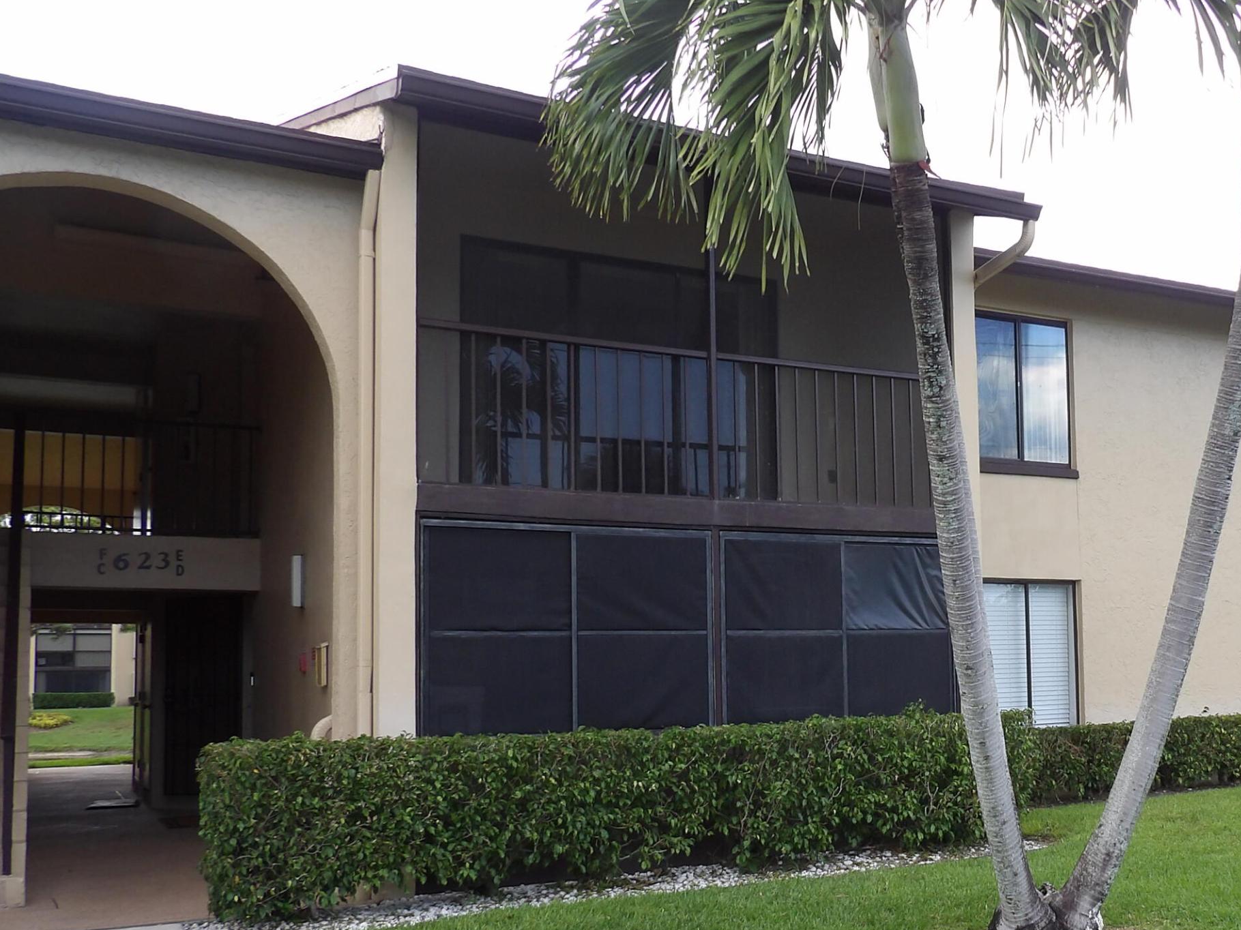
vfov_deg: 37.4
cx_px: 939
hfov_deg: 47.1
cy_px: 611
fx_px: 1362
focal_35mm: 38
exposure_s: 1/214
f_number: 3.2
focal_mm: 4.3
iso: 100
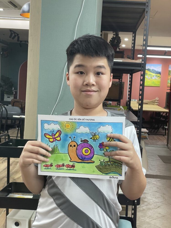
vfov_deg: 36.8
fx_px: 343
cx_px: 86
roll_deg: -3.1
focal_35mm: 52
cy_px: 114
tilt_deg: -4.0
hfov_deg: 28.0
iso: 160
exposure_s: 1/100
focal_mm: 6
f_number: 2
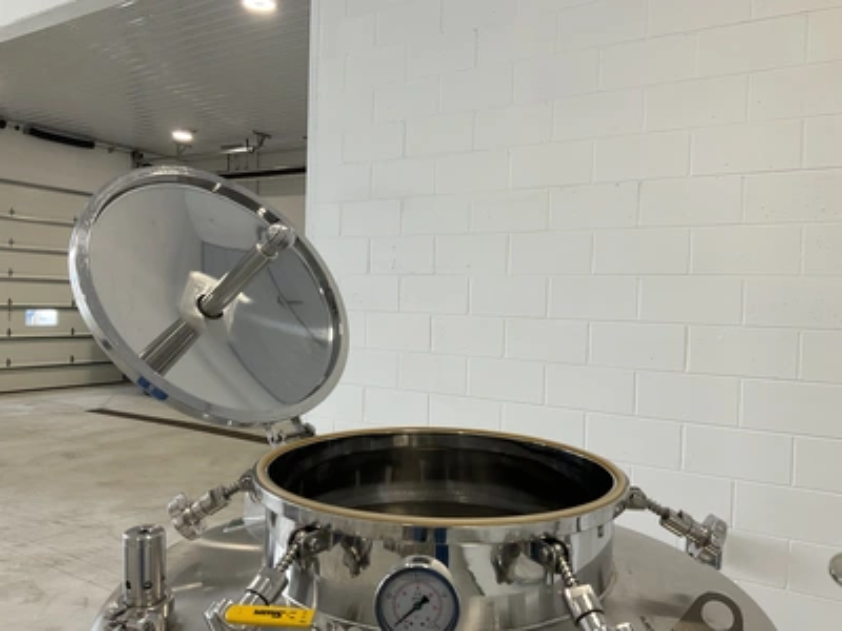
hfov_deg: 61.7
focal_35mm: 29
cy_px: 316
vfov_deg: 48.2
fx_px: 705
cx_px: 421
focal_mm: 3
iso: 32
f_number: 1.8
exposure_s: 1/122
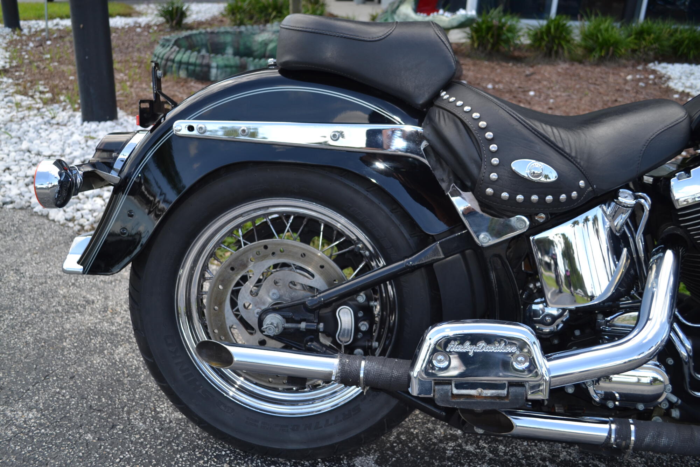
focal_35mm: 33
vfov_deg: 40.0
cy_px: 234
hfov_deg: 57.2
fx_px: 642
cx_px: 350
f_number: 4
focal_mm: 22
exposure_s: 1/200
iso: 100
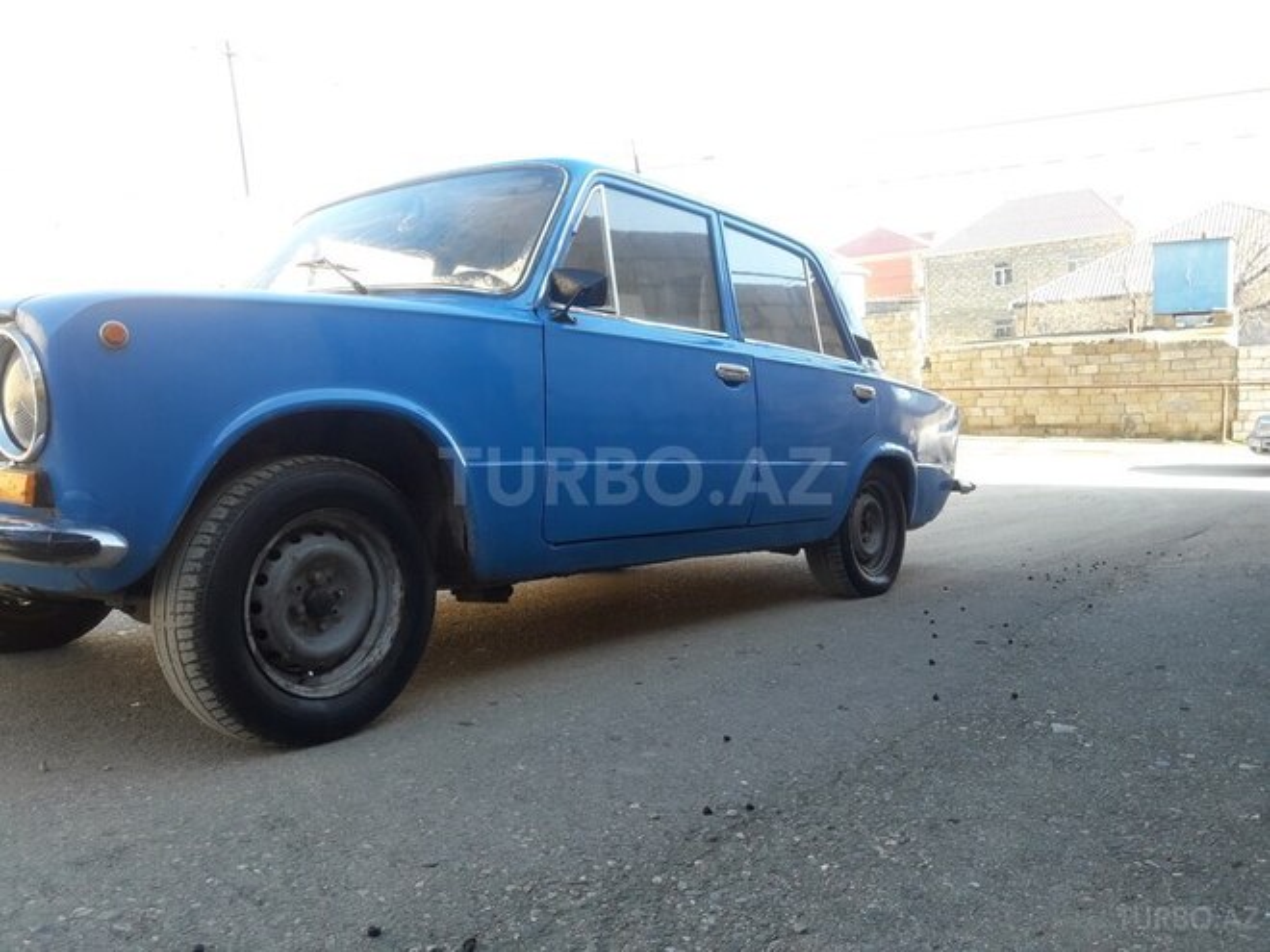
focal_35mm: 28
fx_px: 1027
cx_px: 635
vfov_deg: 49.7
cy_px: 476
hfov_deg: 63.4
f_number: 1.9
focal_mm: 3.7
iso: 40
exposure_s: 1/200
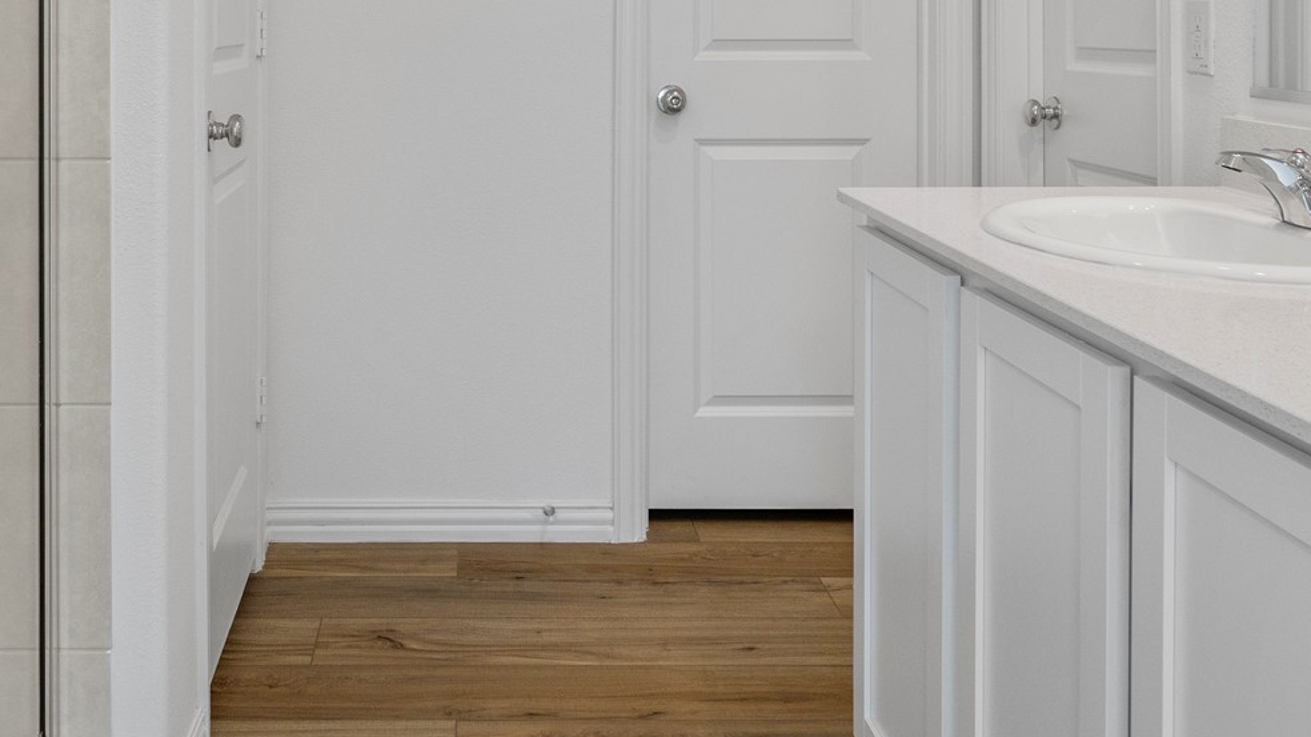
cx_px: 445
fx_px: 1286
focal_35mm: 37
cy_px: -12
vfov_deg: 29.7
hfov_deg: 53.0
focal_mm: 16
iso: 500
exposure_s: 1/15
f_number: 7.1
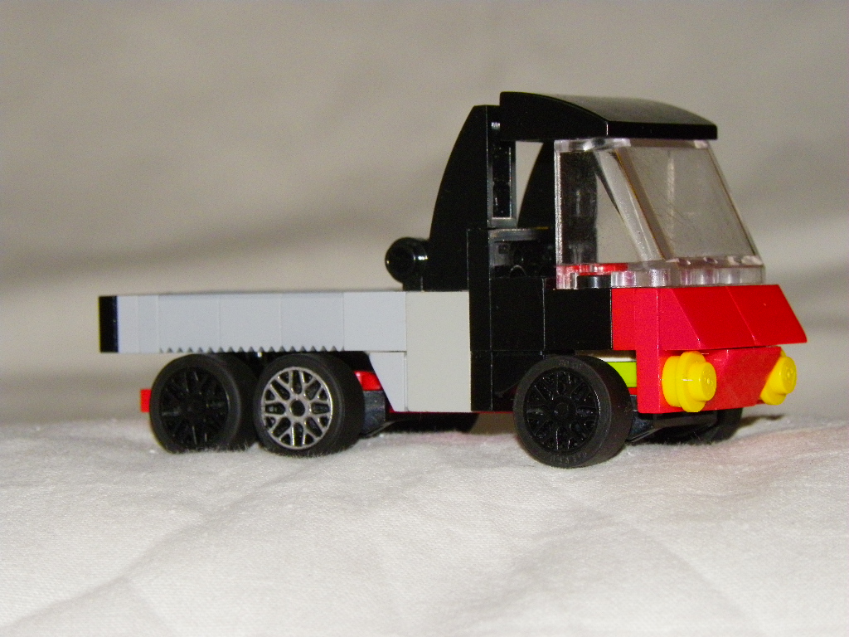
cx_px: 424
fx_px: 4194
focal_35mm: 171
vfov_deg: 8.7
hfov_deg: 11.6
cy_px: 318
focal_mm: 30.3
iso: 400
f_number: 4.5
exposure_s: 1/125
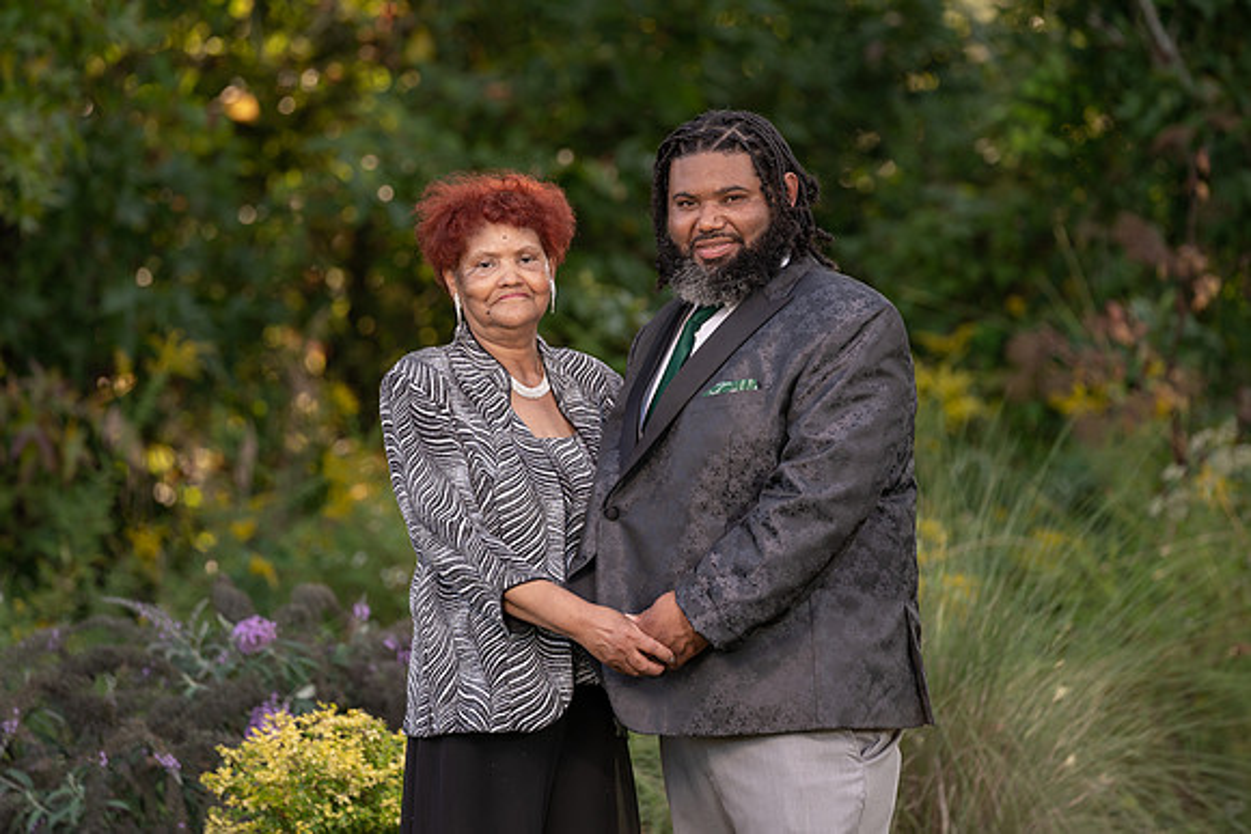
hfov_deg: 10.0
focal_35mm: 206
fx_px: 7151
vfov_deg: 6.7
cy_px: 398
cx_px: 629
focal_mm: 197
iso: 100
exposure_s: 1/200
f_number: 4
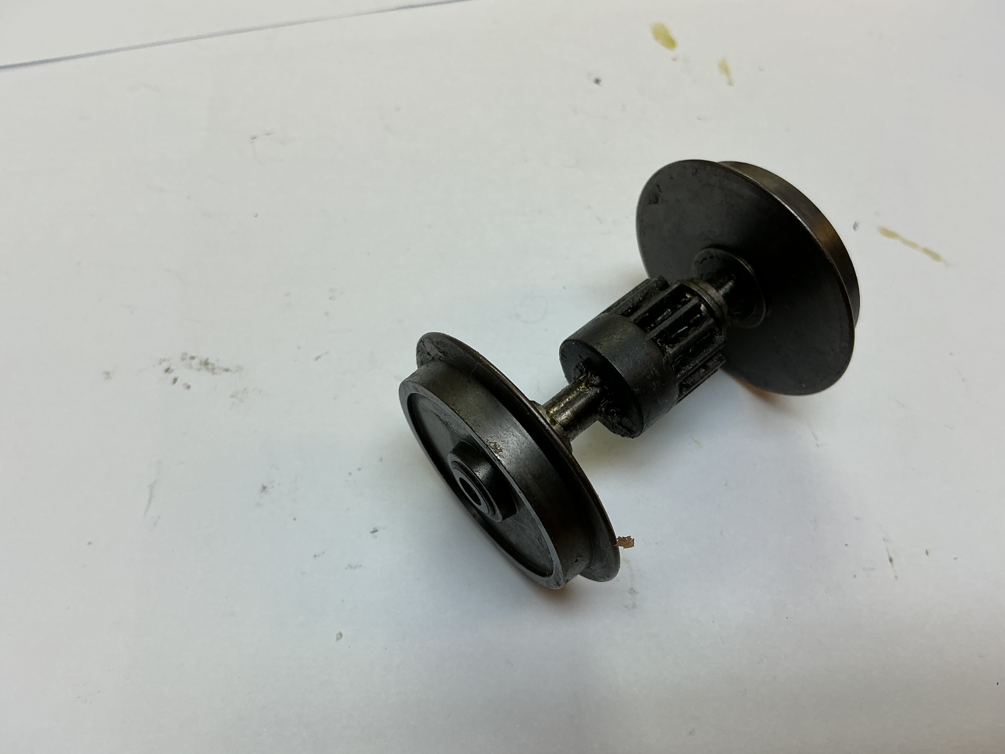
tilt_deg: -60.7
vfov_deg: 48.2
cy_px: 377
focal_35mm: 29
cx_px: 502
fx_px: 842
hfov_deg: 61.7
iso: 32
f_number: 1.8
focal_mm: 3
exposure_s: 1/120
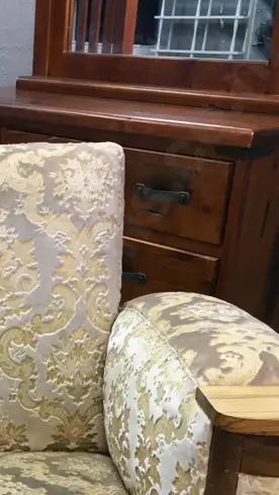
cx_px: -32
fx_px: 867
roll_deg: -0.6
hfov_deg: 17.6
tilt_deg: -25.0
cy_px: 446
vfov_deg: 30.5
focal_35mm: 66
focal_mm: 4.15
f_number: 2.2
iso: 40
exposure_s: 1/17
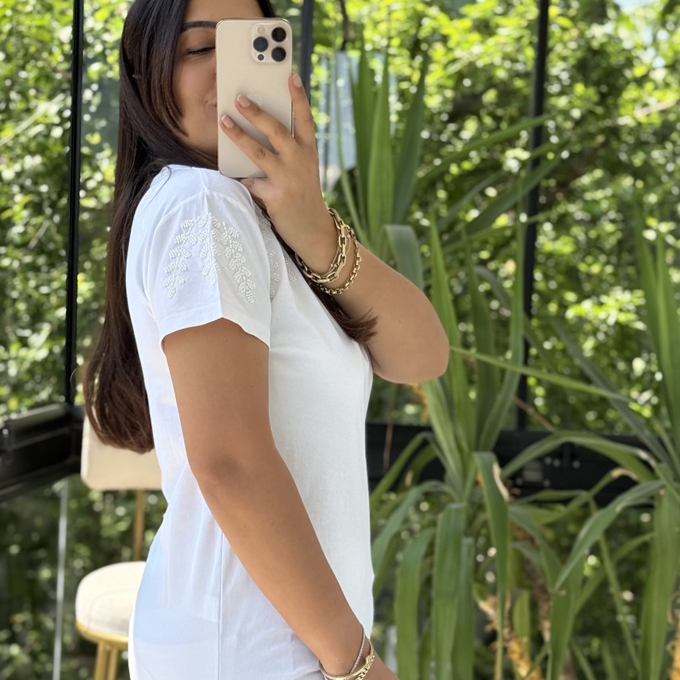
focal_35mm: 66
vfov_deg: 26.1
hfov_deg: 26.1
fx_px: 1467
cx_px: 290
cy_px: 380
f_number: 1.78
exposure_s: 1/427
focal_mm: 6.76
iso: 80
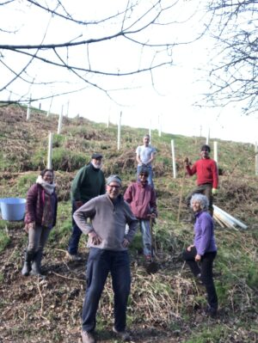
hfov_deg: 44.2
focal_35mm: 32
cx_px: 129
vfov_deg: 56.8
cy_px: 172
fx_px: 317
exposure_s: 1/120
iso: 32
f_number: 2.2
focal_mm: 2.87
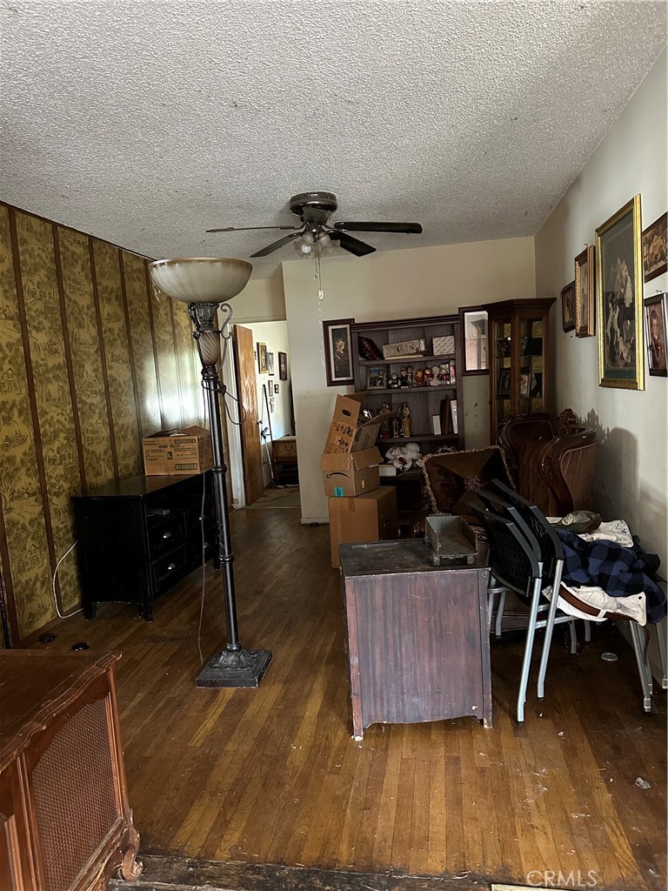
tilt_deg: -5.4
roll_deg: +2.5
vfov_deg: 71.6
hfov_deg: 56.8
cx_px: 334
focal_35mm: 24
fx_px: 618
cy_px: 446
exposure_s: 1/33
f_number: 1.78
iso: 1000
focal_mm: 6.86
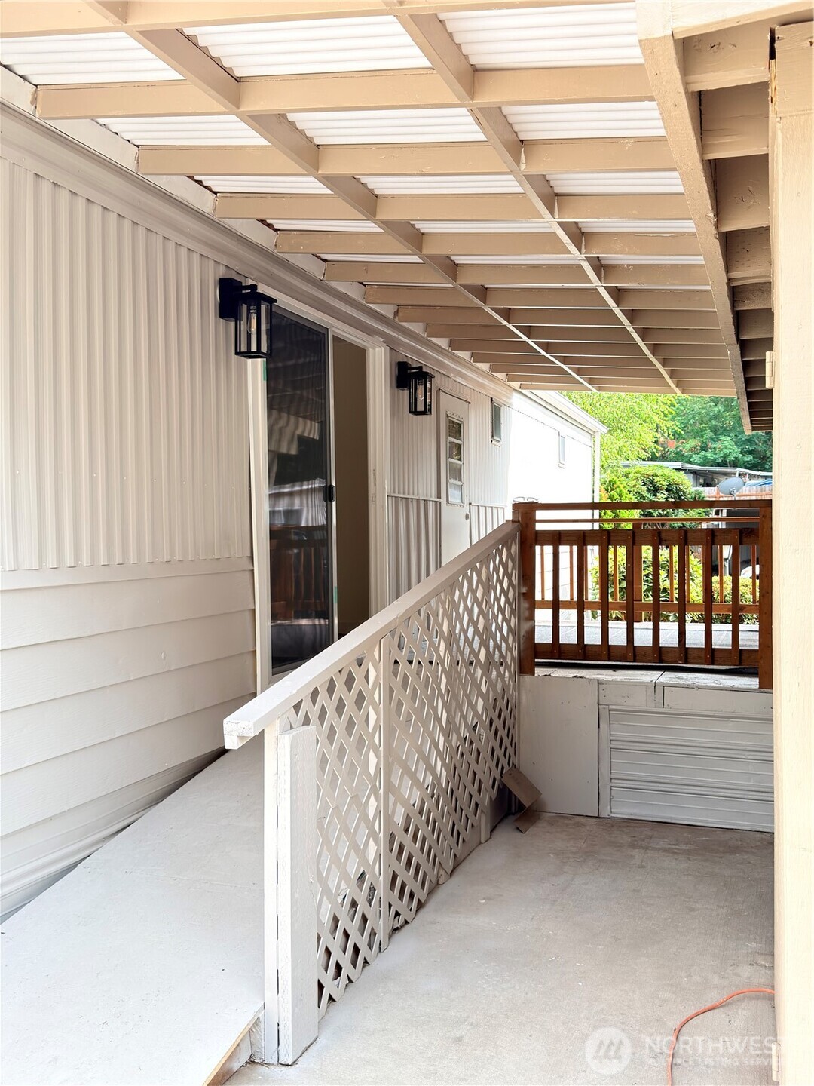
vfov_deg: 52.6
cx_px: 407
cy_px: 543
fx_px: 1097
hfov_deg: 40.7
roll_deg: +0.6
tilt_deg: +0.0
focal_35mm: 35
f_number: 1.78
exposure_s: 1/403
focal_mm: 6.76
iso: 80
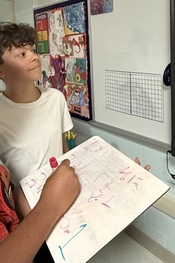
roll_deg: +1.1
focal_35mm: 36
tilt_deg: -3.0
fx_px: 262
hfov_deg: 35.7
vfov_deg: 51.1
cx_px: 140
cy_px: 69
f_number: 2.2
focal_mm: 2.22
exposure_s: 1/60
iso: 500
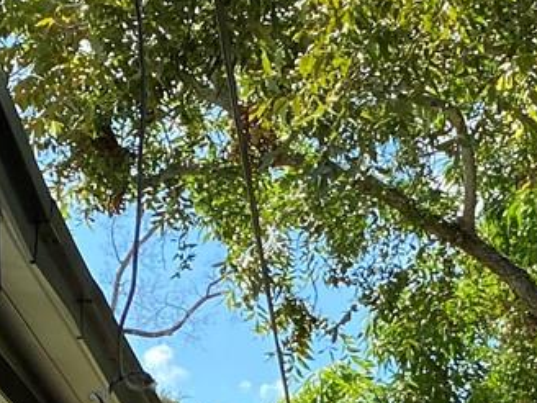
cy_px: 832
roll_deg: +0.6
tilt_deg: -1.0
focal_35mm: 127
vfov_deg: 10.6
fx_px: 1970
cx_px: 378
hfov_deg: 15.5
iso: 32
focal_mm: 4.25
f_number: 1.8
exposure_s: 1/833
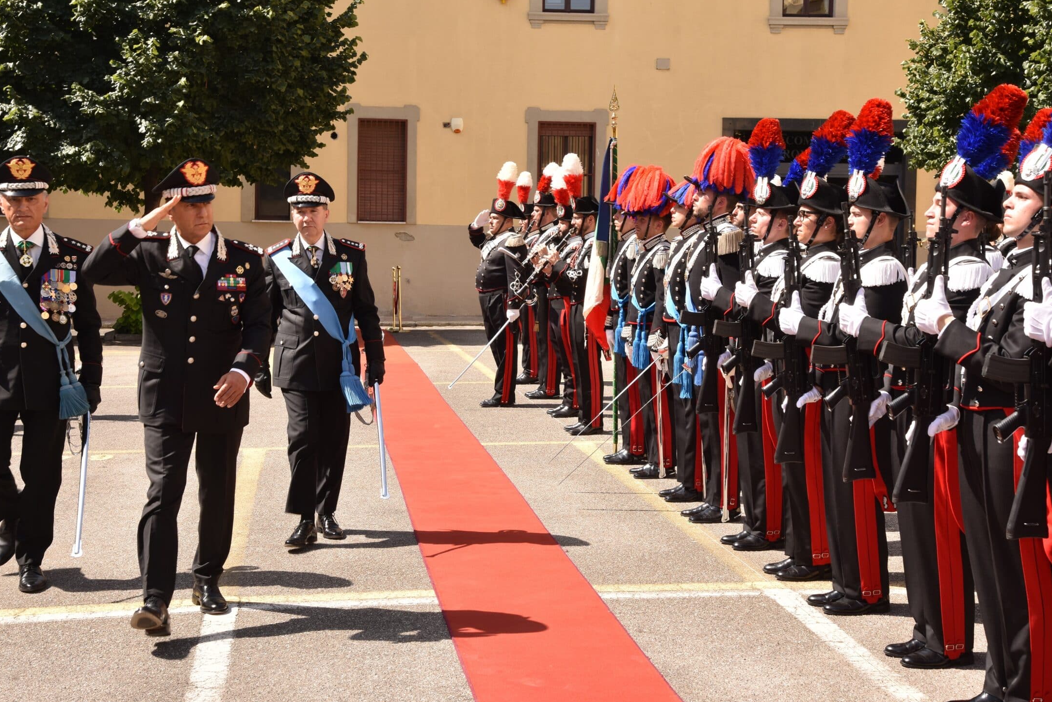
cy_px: 301
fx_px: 1725
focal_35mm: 59
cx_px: 537
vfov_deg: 23.0
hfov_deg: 33.9
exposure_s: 1/125
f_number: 11
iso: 200
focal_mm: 50
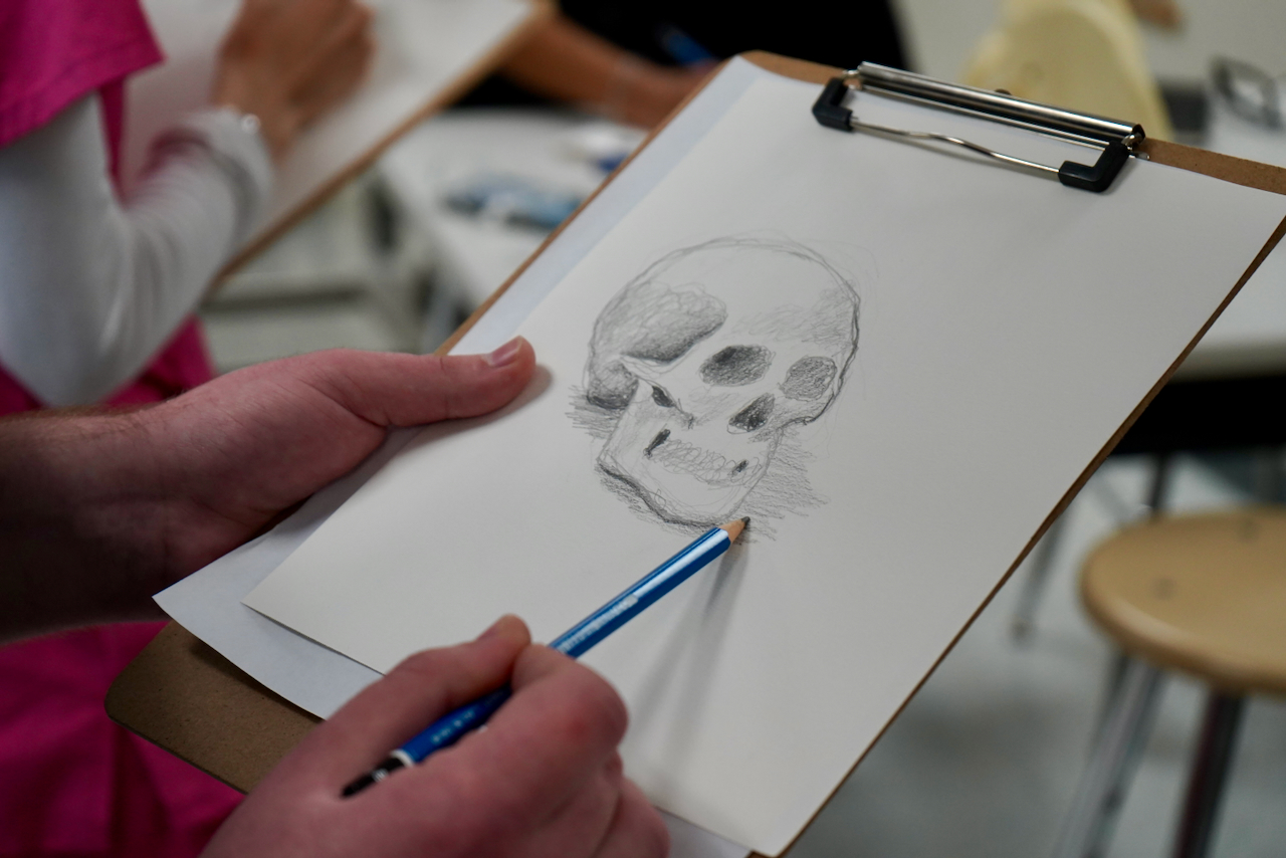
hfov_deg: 28.8
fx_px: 2501
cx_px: 643
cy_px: 429
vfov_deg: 19.5
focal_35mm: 70
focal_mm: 70
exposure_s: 1/160
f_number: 5.6
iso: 2000
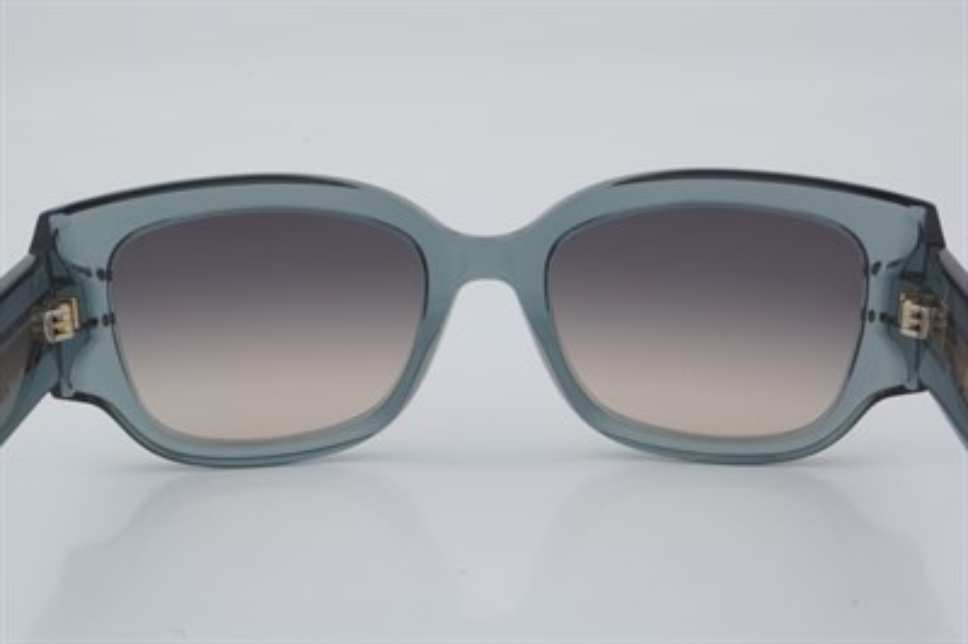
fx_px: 2015
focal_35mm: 75
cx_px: 484
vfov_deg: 18.2
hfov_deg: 27.0
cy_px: 322
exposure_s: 1/4
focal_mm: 50
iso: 100
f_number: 29
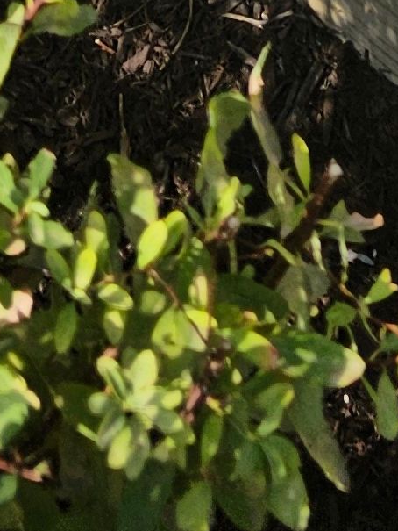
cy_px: -1211
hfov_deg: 9.7
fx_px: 2329
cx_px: 305
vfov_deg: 9.3
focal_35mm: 152
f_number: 1.7
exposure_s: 1/481
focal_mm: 6.3
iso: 10
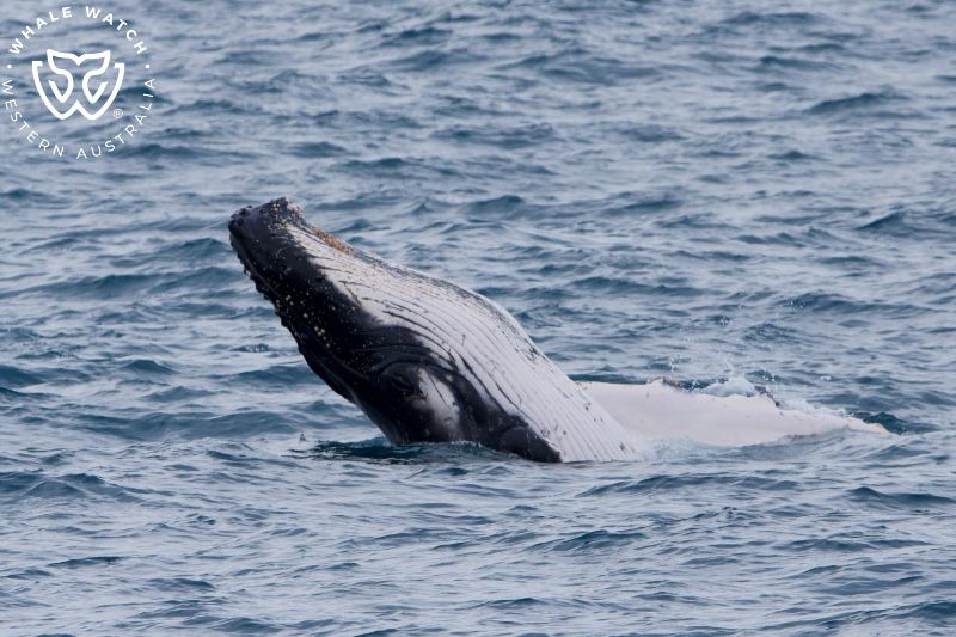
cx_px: 478
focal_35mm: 400
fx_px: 10619
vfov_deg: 3.4
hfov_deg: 5.2
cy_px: 318
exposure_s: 1/3200
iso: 1000
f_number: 8
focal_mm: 400
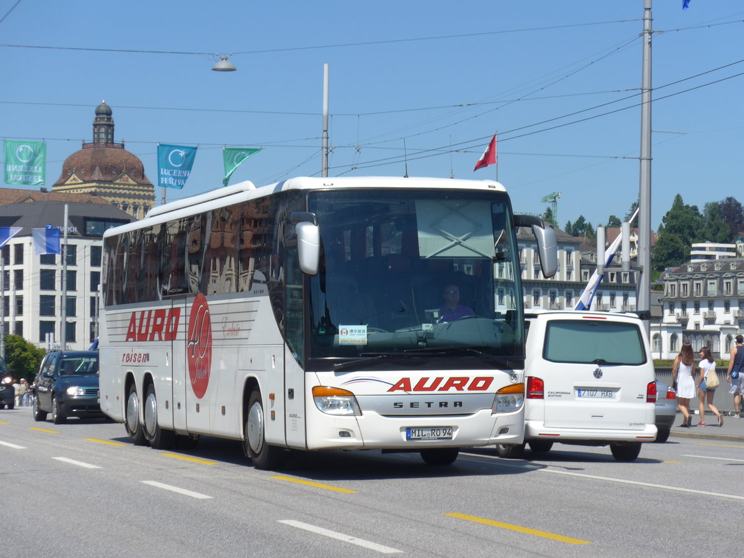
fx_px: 2364
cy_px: 279
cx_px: 372
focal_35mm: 110
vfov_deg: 13.5
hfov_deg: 17.9
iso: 80
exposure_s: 1/640
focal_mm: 21.6
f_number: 4.9
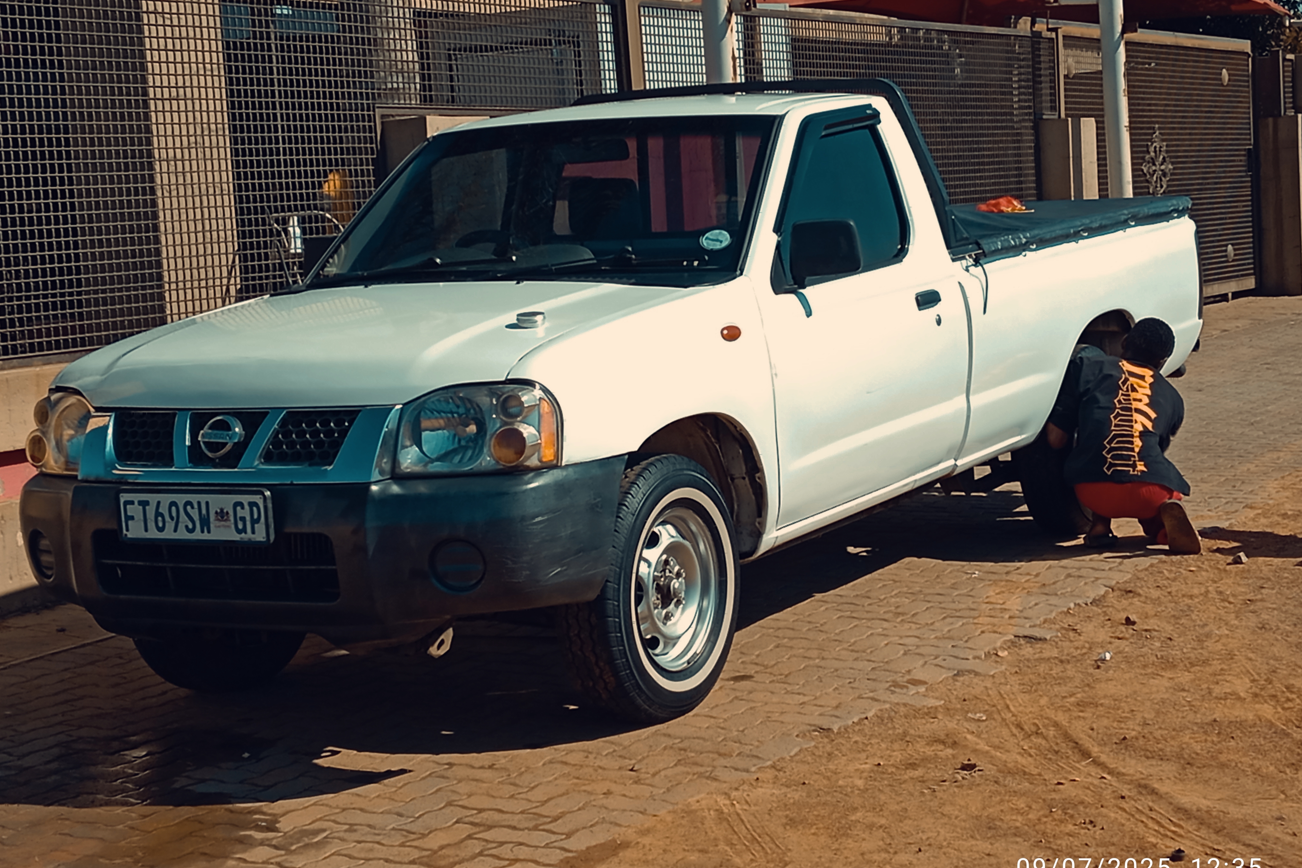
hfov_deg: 30.5
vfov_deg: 20.6
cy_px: 425
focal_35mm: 66
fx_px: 2387
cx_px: 651
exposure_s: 1/951
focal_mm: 4.22
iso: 115
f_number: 1.8
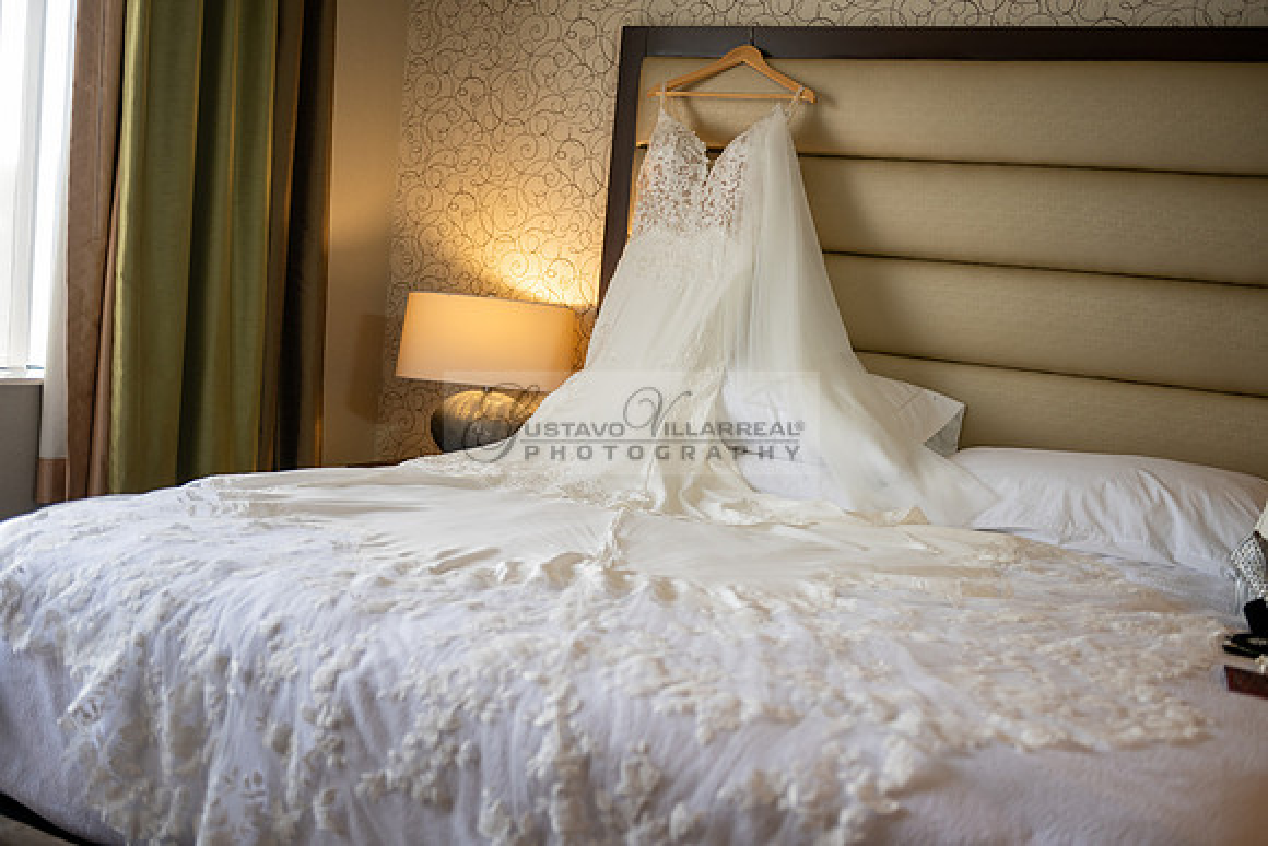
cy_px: 423
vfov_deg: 31.9
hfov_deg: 46.4
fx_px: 1480
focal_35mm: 42
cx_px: 634
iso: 400
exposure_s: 1/200
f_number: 3.2
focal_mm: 42
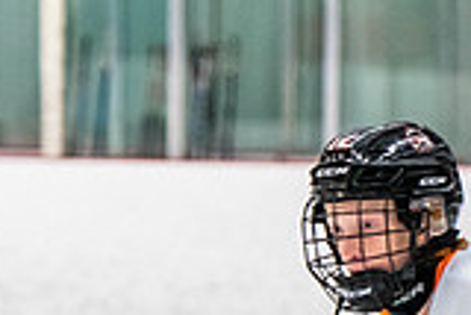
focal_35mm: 506
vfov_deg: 2.7
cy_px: 561
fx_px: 6626
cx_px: 383
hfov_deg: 4.1
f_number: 2.8
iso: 1600
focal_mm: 105
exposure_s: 1/640
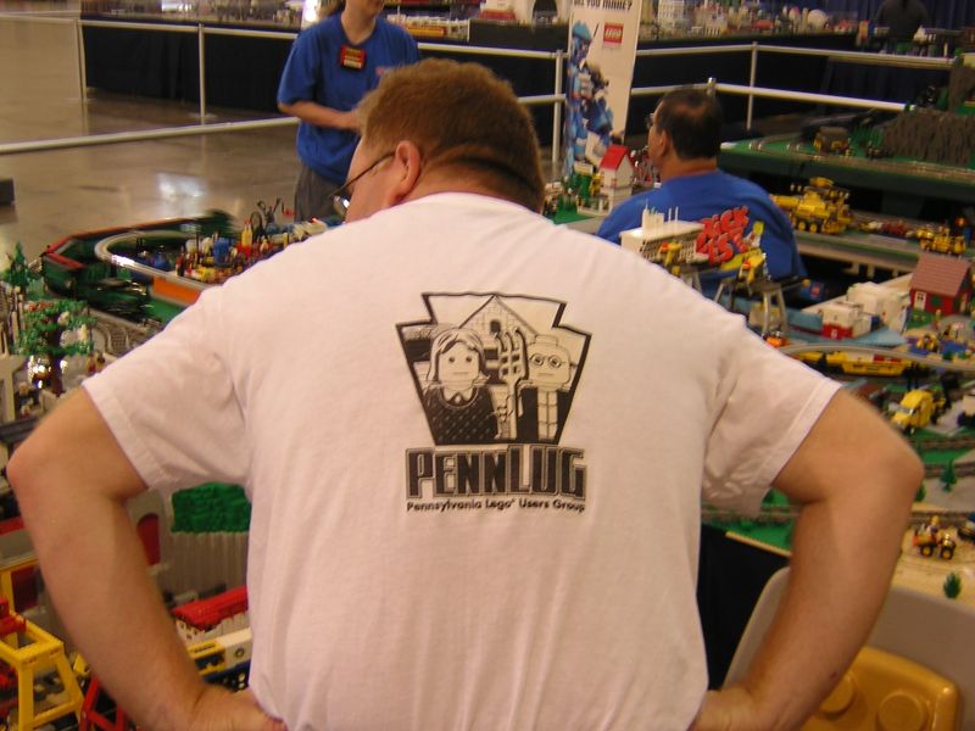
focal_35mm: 47
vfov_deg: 30.9
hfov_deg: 40.4
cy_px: 366
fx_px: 1324
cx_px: 488
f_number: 2.9
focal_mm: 6.1
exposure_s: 1/10.6
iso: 100
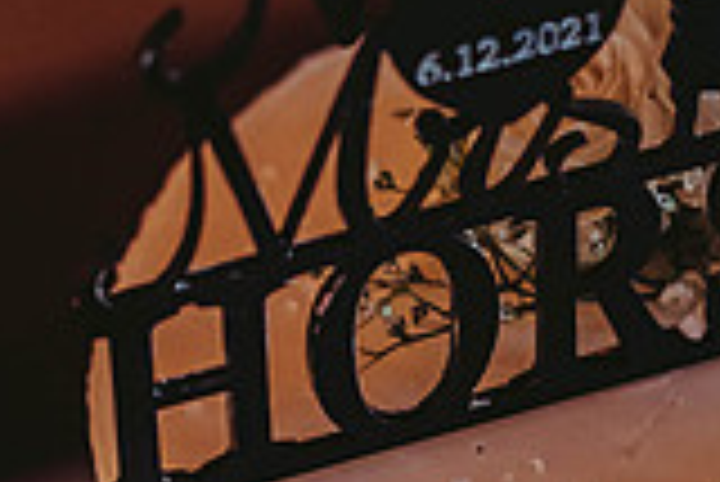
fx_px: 4524
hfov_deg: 9.1
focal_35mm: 226
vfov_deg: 6.1
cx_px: 569
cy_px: 206
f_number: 2.5
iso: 800
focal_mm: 50
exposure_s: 1/200
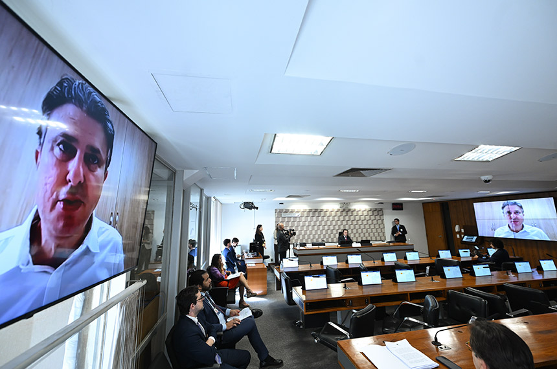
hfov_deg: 104.4
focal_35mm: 14
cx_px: 278
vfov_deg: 81.0
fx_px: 216
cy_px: 184
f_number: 3.5
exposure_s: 1/125
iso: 1600
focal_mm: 14
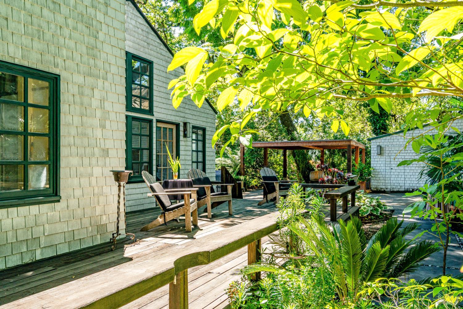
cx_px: 232
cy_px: 154
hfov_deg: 65.5
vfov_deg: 46.4
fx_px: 360
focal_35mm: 28
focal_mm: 28
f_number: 11
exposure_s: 1/100
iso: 400
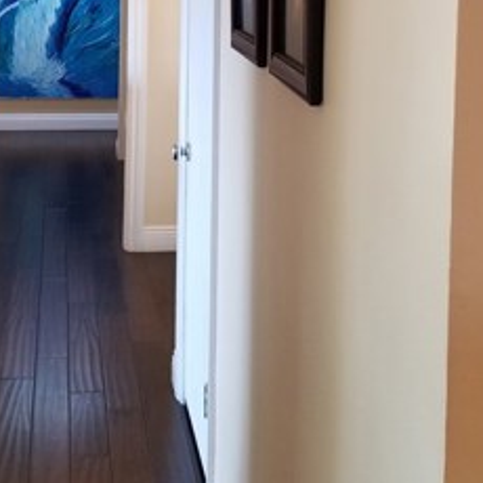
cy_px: 50
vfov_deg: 26.0
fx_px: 1010
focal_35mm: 64
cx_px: 185
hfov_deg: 26.8
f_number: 1.7
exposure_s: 1/40
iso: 160
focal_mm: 4.25
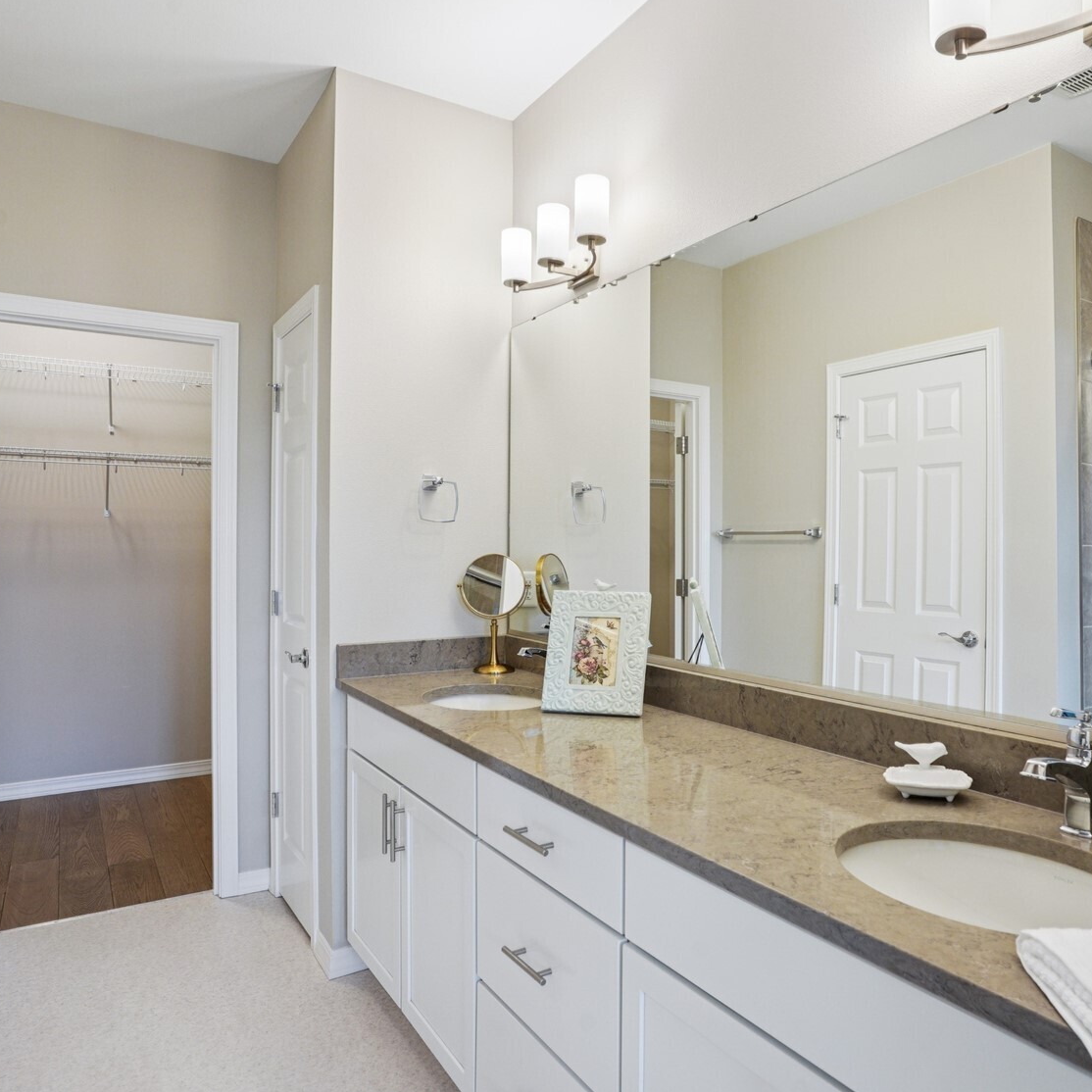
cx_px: 629
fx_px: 785
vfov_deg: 69.6
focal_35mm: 22
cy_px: 543
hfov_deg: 69.2
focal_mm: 17
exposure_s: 1/20
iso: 400
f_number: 8
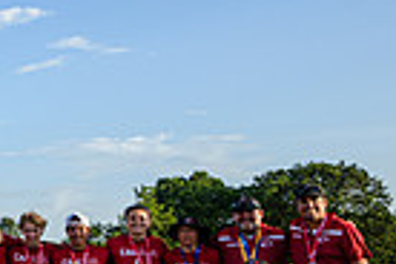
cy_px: 217
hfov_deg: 17.2
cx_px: -407
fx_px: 924
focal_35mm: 84
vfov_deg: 16.1
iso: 500
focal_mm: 20
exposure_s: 1/500
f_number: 5.6
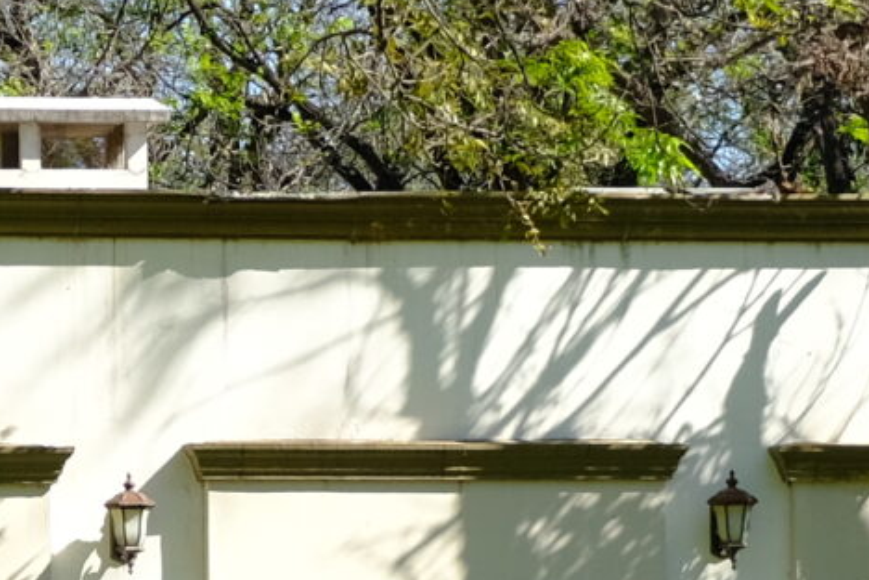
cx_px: 202
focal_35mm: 279
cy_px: 434
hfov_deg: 7.4
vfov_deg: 4.9
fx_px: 6734
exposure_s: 1/1600
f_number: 3.6
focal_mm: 34.3
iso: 320
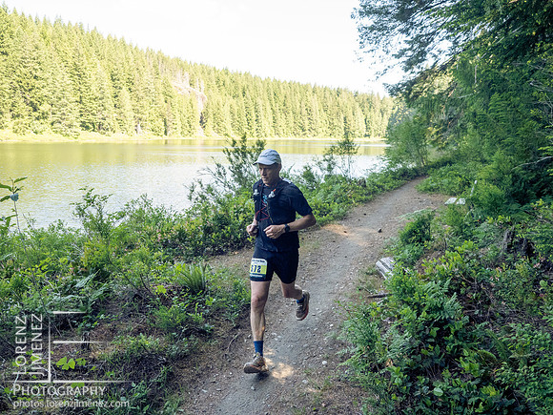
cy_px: 208
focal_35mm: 26
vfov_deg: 53.1
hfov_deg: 67.3
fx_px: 415
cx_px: 276
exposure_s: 1/1000
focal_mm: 13
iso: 1000
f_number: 2.8
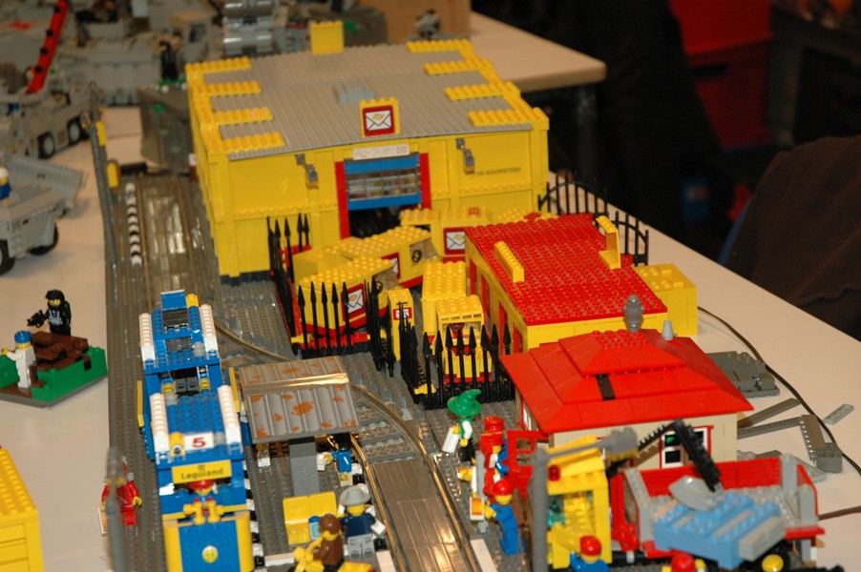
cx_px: 430
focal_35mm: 78
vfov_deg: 17.5
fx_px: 1864
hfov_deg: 26.0
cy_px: 286
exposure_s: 1/60
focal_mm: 52
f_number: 4.5
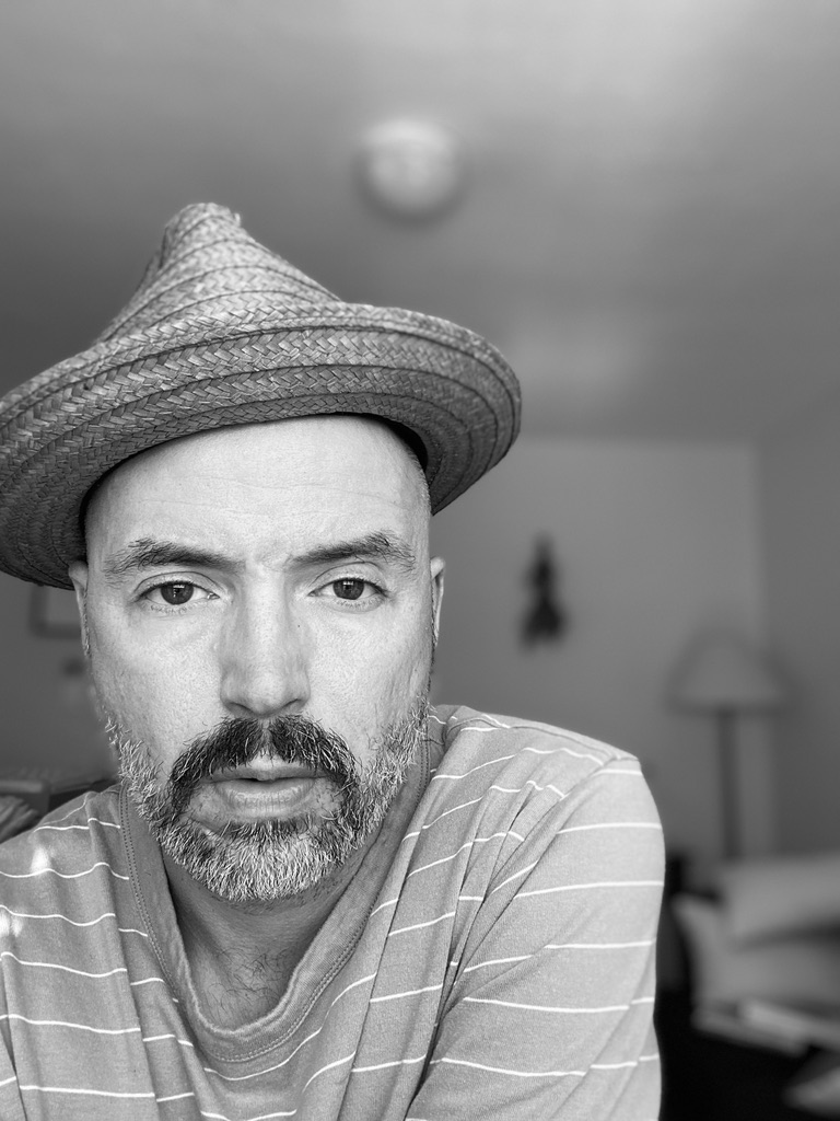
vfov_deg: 60.0
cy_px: 560
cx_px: 420
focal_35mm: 30
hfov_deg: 46.8
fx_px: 971
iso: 50
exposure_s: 1/122
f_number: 2.2
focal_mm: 2.71
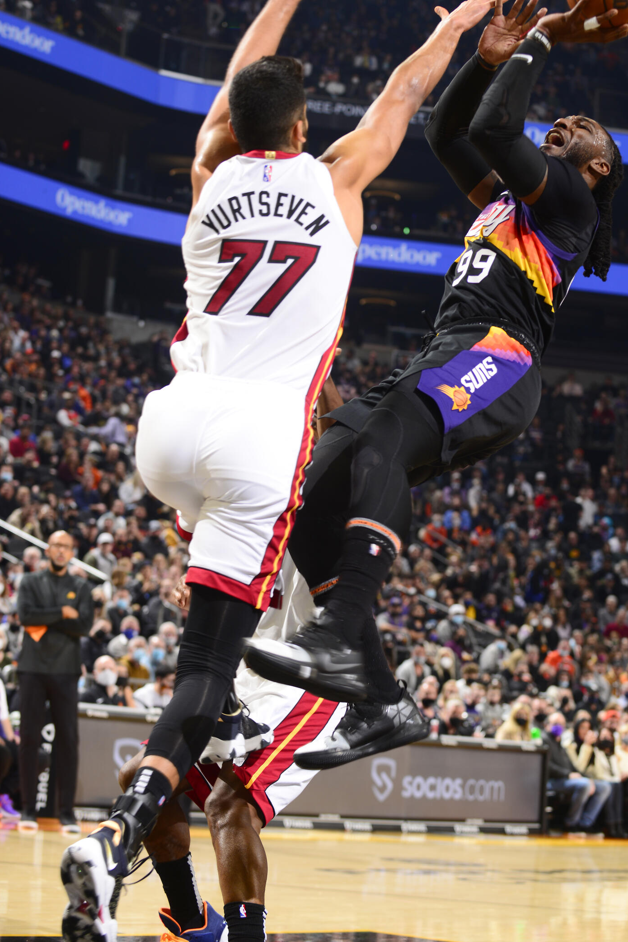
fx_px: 4657
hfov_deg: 7.7
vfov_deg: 11.5
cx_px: 384
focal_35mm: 178
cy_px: 367
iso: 200
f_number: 4
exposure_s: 1/250
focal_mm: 140
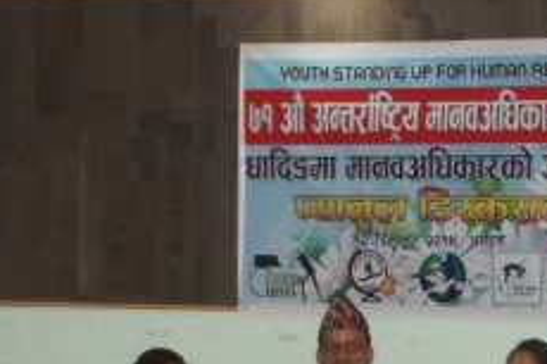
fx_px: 2536
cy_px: 268
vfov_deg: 8.2
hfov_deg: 12.2
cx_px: 545
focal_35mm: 167
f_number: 4.5
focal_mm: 40
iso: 800
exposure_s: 1/80
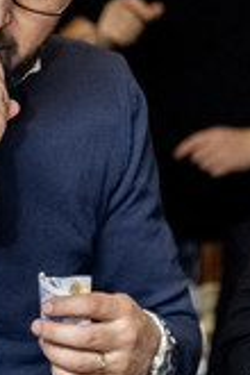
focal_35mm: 264
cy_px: 130
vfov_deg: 7.8
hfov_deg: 5.2
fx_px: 2750
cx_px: 88
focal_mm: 45.5
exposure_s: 1/125
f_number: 2.8
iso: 1600
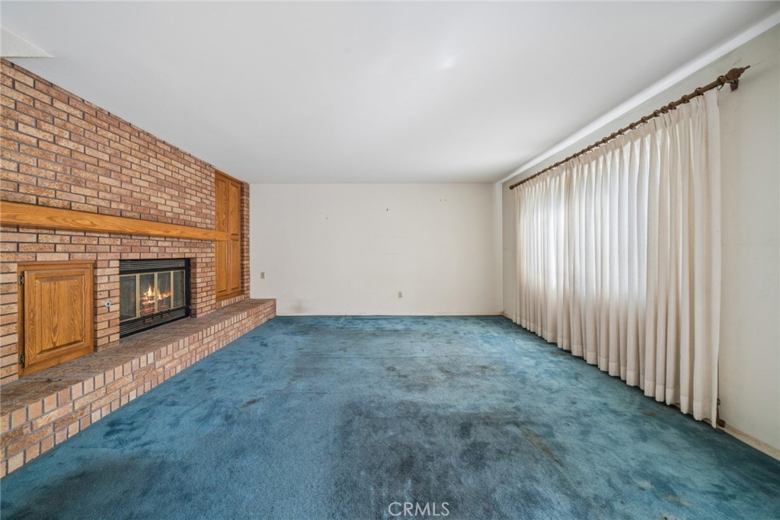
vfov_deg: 90.0
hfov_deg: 112.6
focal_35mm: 12
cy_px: 260
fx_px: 260
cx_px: 390
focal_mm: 12
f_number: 8
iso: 400
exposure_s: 1/13
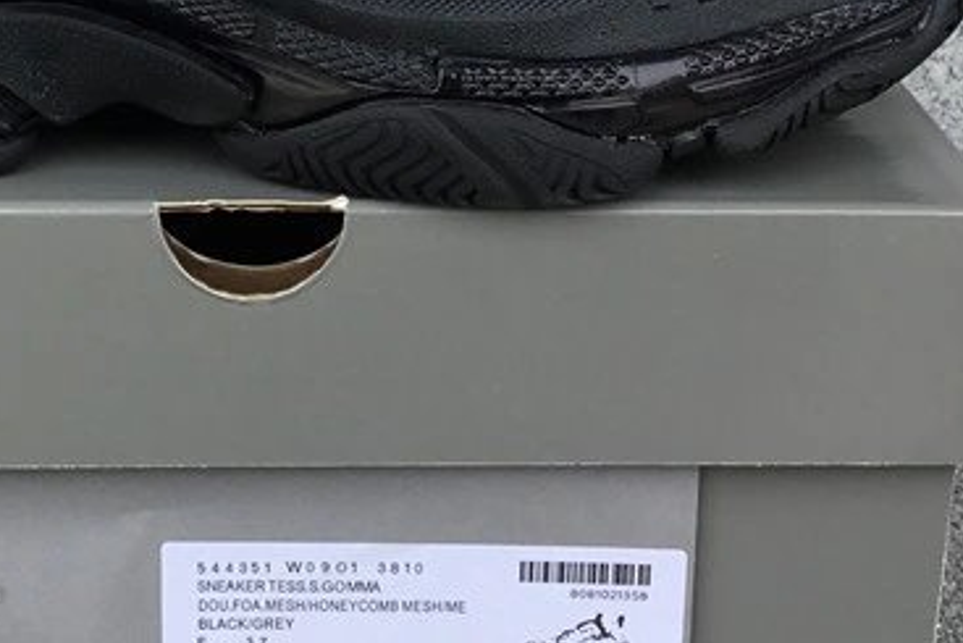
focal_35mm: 79
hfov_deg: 25.3
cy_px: 20
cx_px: 236
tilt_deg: -17.6
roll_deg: +0.3
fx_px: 2114
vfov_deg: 17.0
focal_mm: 3.3
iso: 25
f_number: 2.4
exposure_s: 1/331
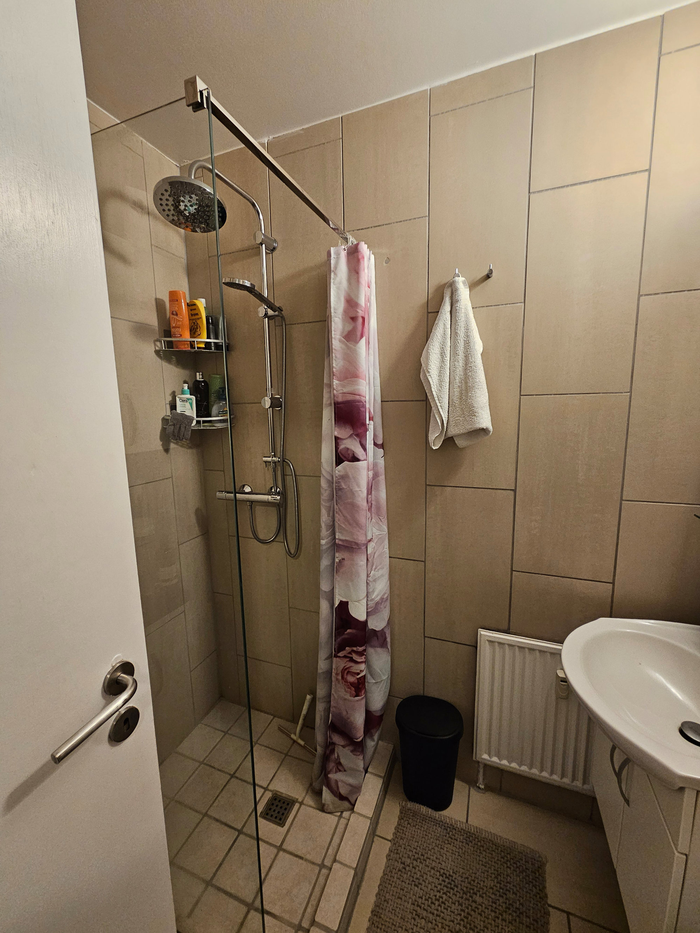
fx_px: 351
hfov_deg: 89.9
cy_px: 466
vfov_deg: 106.2
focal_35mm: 13
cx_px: 350
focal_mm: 2.2
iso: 320
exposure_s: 1/33
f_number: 2.2
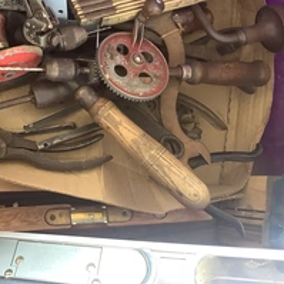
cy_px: 78
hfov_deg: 29.6
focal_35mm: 55
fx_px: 511
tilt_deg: -79.3
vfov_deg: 30.7
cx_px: 19
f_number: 2.4
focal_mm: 3.3
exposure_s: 1/60
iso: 160
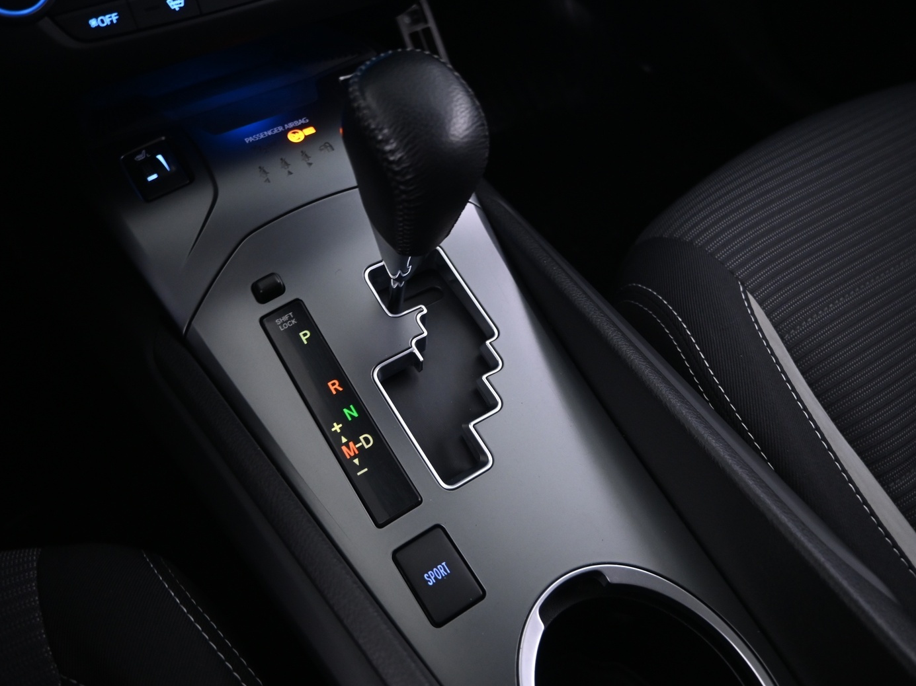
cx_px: 414
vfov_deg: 51.3
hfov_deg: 65.2
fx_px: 714
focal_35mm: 27
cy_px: 354
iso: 1000
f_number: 3.5
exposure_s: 1/5
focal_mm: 16
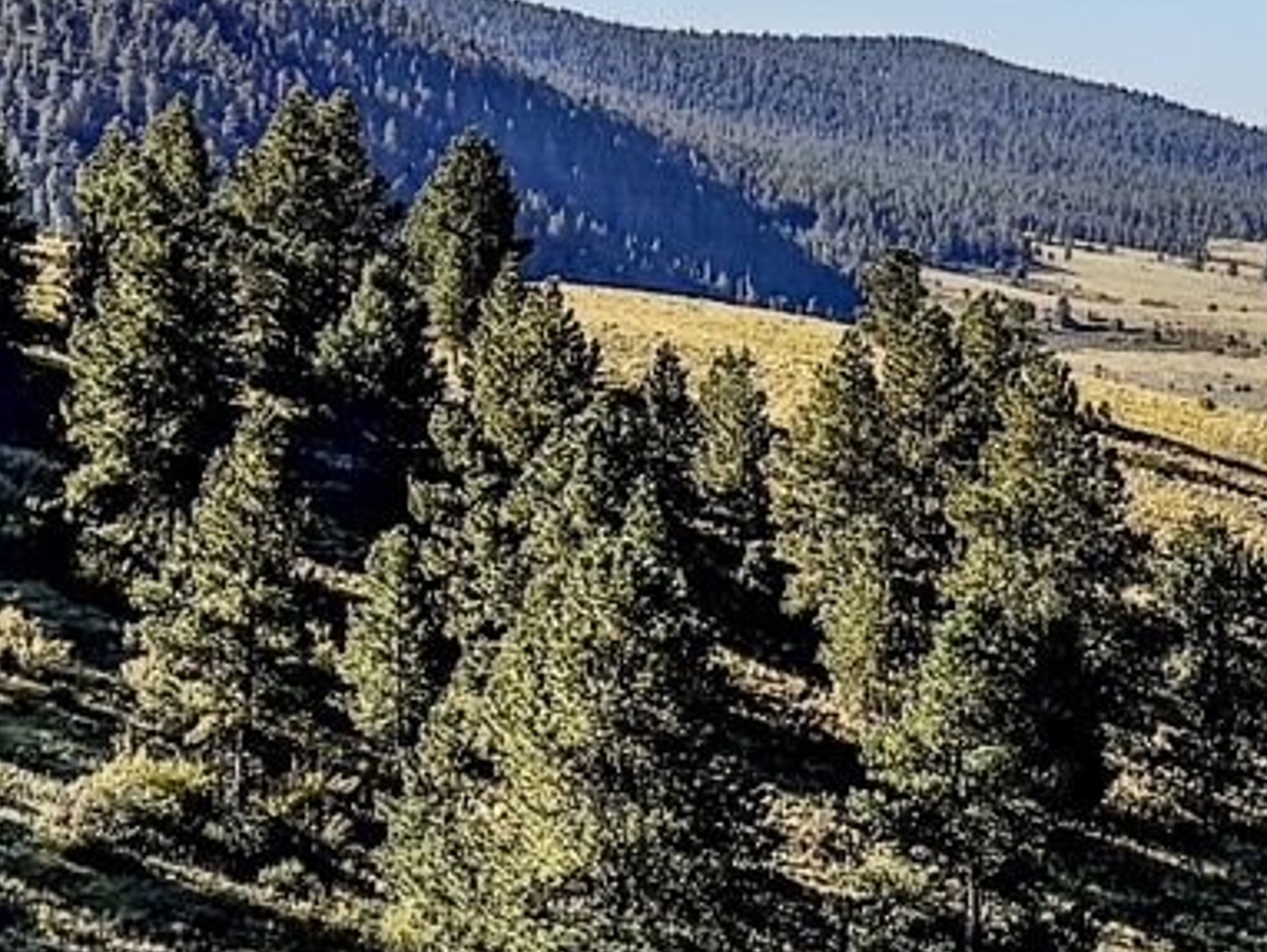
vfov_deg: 10.7
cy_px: -163
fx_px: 4981
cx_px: 1181
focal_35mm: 136
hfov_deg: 14.3
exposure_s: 1/2800
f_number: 1.6
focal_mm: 5.96
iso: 50
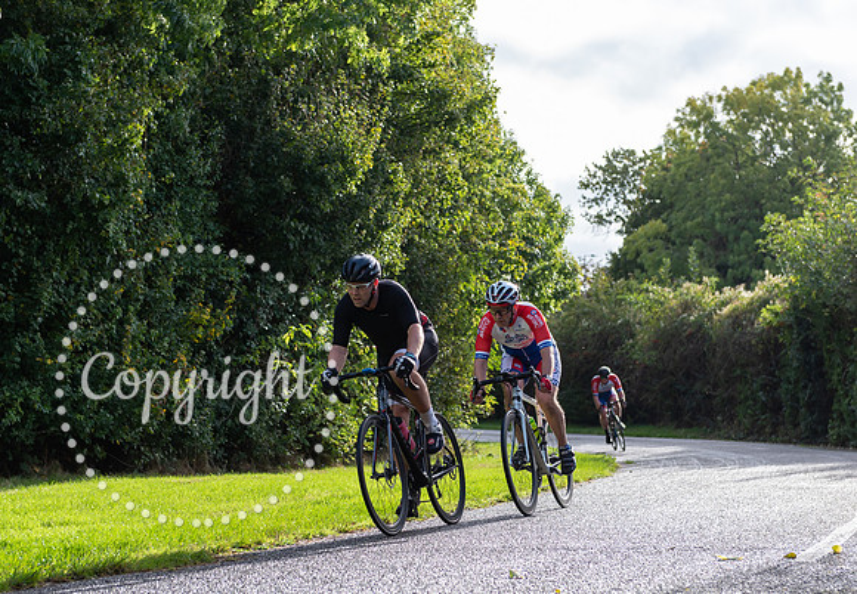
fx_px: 1804
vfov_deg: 18.7
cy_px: 342
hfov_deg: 26.7
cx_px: 386
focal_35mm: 75
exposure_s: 1/800
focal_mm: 62
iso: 200
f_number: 4
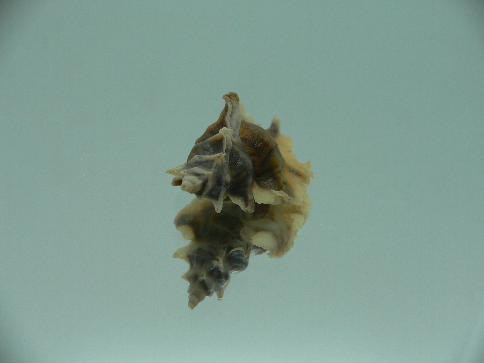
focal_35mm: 35
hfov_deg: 52.6
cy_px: 182
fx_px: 489
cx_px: 242
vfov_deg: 40.7
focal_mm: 4.6
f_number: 2.8
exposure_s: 1/80
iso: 80
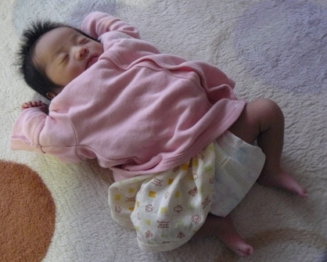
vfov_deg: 35.7
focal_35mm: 42
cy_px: 124
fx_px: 407
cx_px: 141
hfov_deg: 43.7
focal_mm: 6
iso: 400
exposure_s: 1/3.2
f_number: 2.8
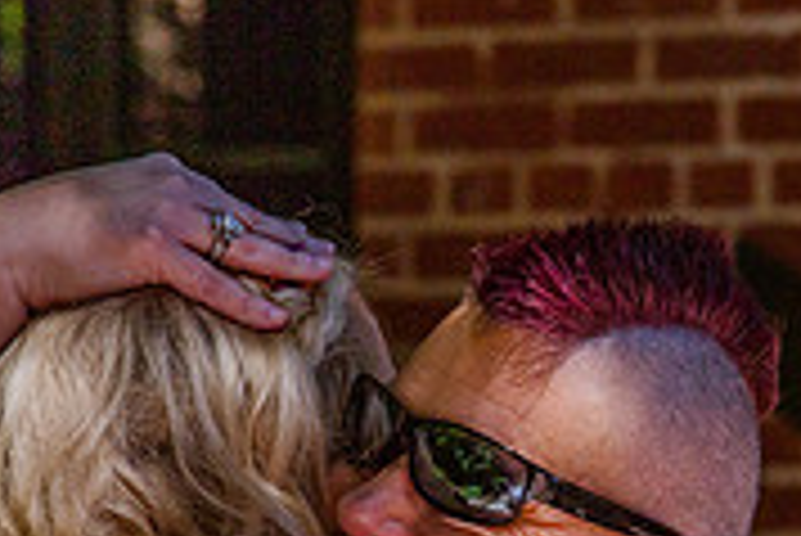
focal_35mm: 390
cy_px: 522
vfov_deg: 3.5
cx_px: 639
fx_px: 8684
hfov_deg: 5.3
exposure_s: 1/4000
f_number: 6.3
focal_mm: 120
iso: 320
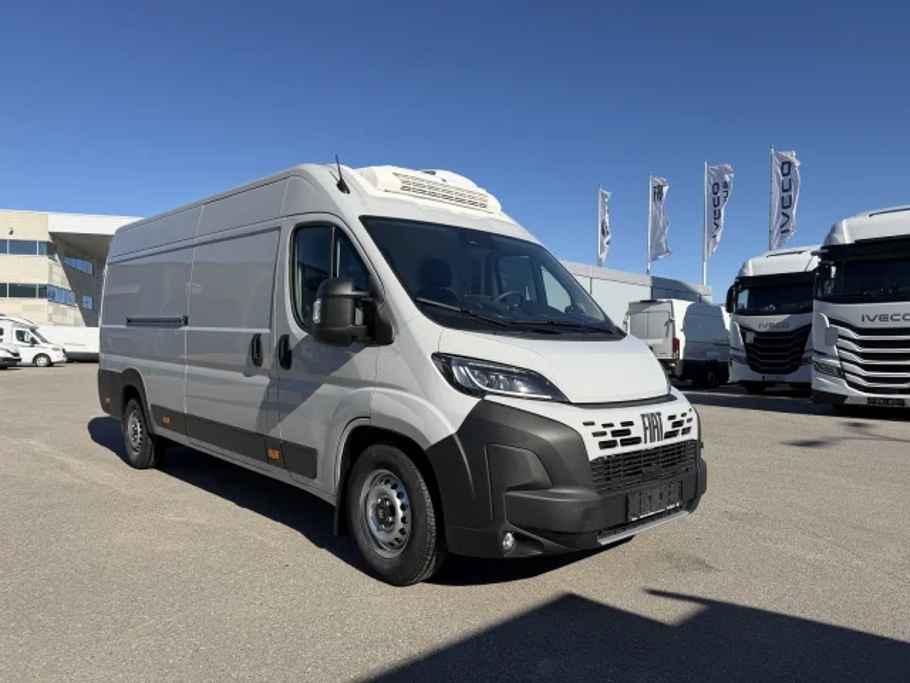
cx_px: 455
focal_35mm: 24
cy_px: 342
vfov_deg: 56.8
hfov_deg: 71.6
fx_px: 631
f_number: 1.78
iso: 80
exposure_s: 1/4975
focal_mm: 6.76
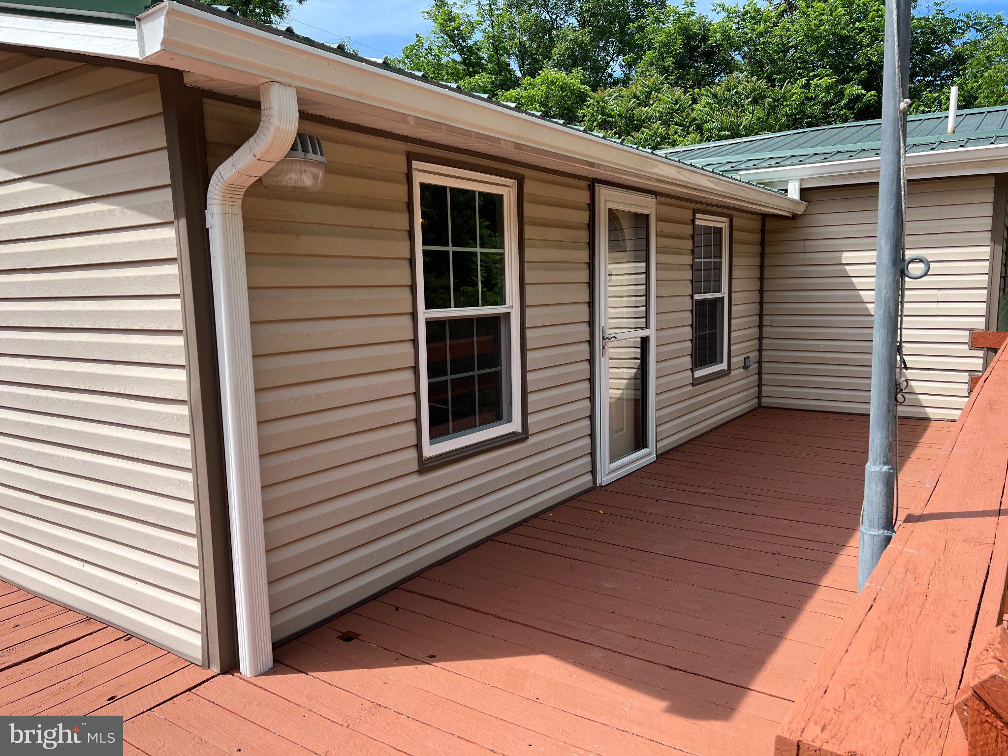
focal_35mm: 26
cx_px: 504
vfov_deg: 53.1
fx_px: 757
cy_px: 378
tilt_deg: -6.3
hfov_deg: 67.3
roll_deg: +1.0
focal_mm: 5.7
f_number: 1.5
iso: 50
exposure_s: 1/1645
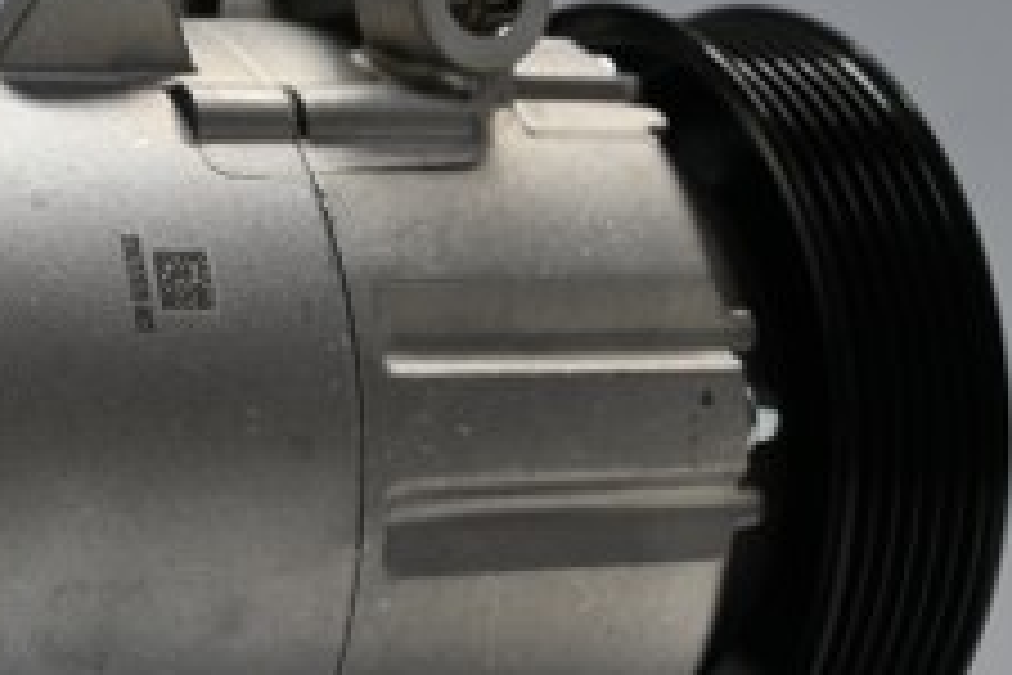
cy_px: 292
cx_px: 13
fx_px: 3373
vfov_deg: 11.4
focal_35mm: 120
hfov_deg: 16.7
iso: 320
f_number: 4.8
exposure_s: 1/50
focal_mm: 30
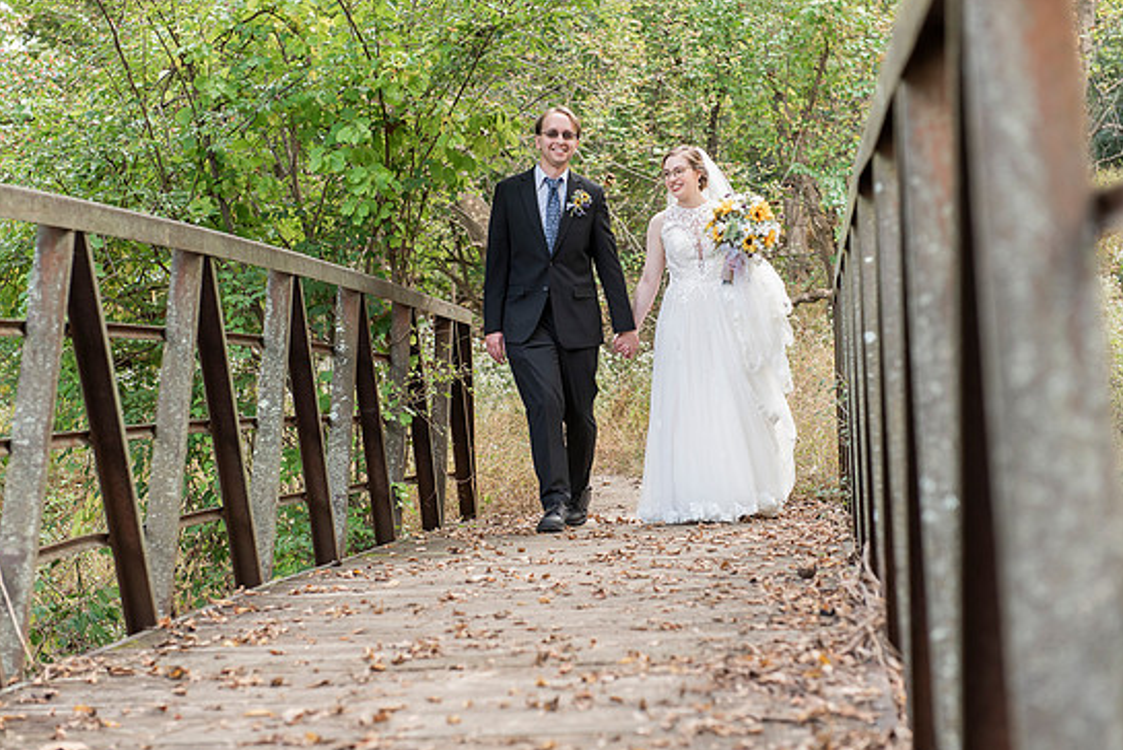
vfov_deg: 17.1
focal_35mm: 80
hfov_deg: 25.3
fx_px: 2497
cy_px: 395
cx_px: 568
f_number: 4
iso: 400
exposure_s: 1/250
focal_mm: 70
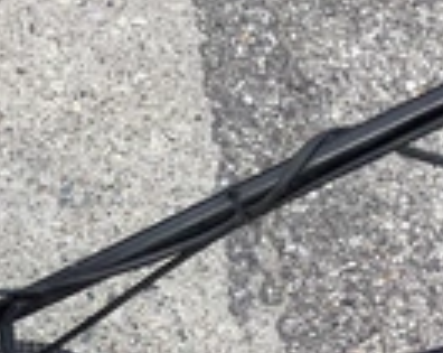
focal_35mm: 92
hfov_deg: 19.4
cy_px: 437
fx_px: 1204
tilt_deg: -56.1
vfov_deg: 15.9
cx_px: -121
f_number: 2.4
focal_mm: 3.3
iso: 25
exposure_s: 1/407
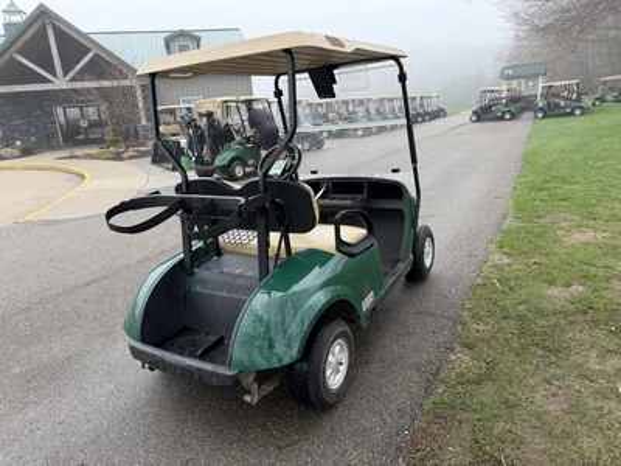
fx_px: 431
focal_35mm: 24
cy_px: 233
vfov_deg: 56.8
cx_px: 310
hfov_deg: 71.6
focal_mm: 6.76
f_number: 1.78
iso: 100
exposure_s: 1/702
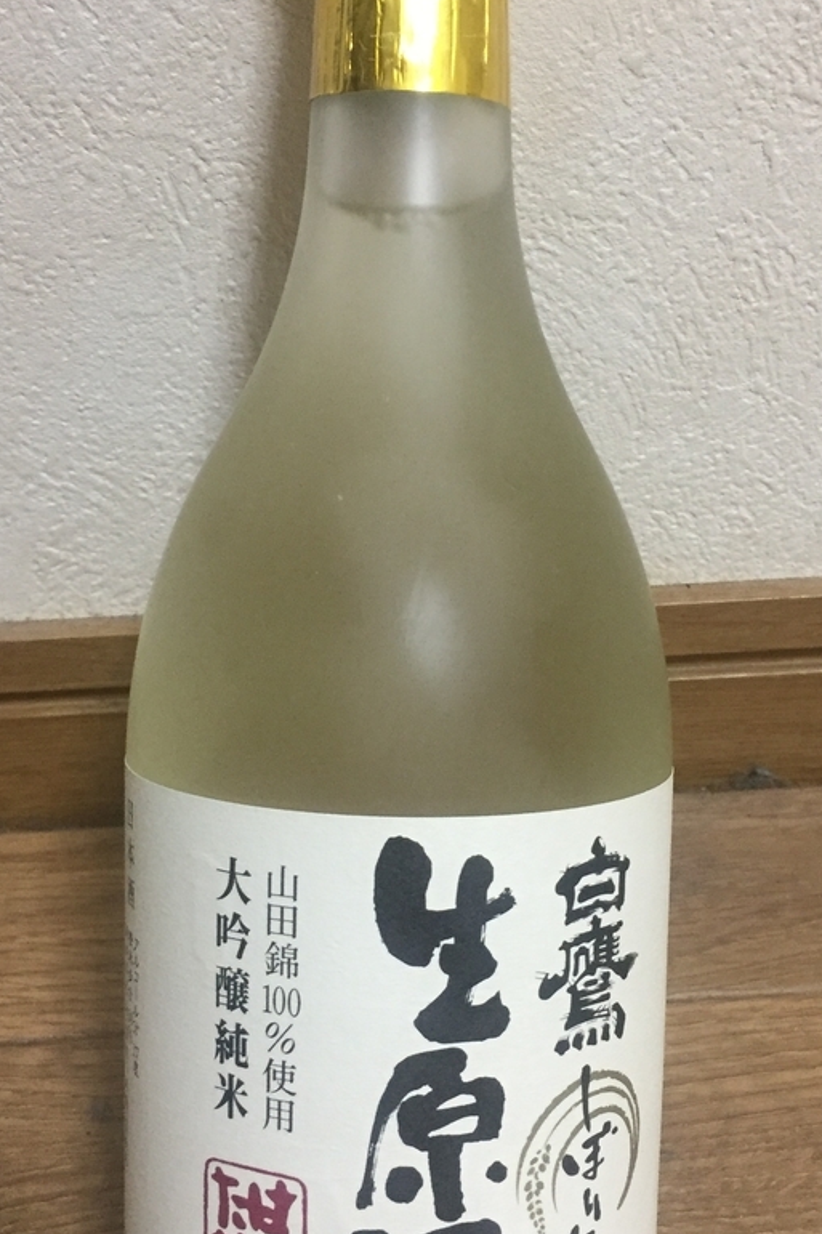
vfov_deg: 41.9
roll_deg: +3.2
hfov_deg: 28.6
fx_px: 1610
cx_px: 436
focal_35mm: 47
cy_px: 665
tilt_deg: -40.0
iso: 200
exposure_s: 1/33
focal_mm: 4.15
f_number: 2.2
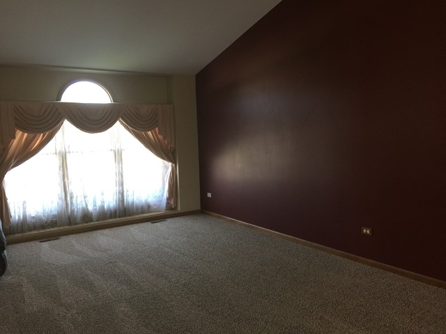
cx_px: 223
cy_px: 167
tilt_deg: -4.8
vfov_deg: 48.2
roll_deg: +1.5
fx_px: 374
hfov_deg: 61.7
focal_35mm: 29
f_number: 2.2
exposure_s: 1/30
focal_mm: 4.15
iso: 50
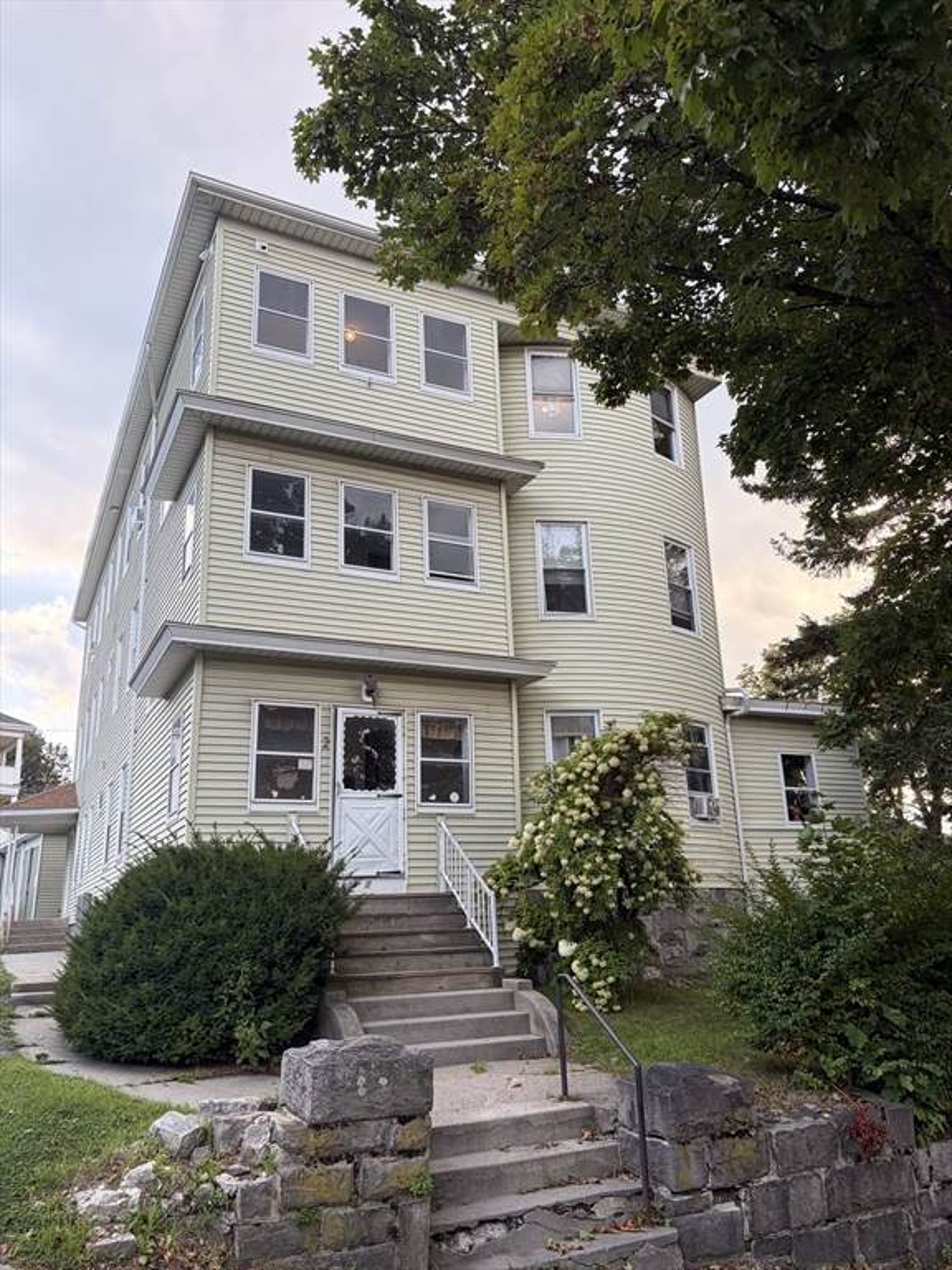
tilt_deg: +17.6
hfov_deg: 53.1
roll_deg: +2.8
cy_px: 635
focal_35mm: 26
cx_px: 476
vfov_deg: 67.3
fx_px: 953
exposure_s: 1/187
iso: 64
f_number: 1.6
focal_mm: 5.96
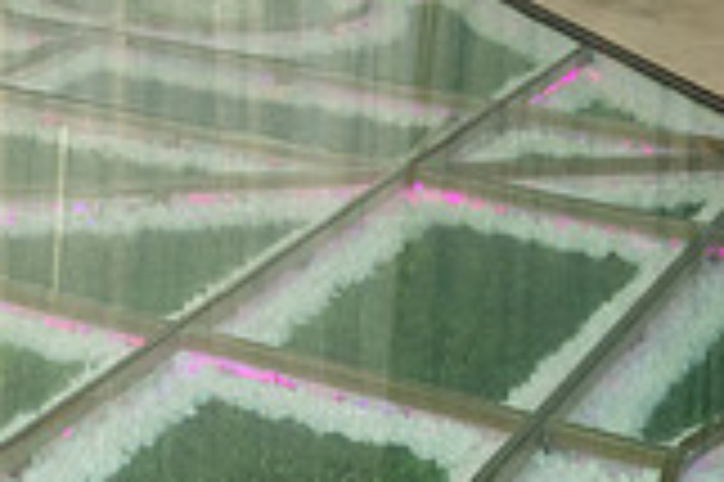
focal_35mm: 110
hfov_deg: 17.5
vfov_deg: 11.8
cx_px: -214
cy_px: -278
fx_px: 2210
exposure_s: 1/160
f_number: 3.2
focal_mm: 24
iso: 800
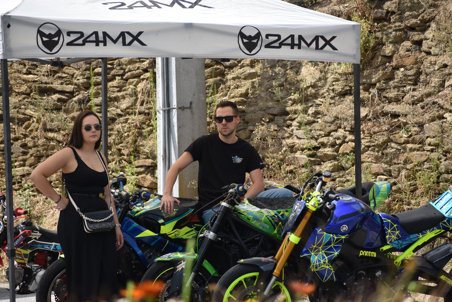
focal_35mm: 315
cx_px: 226
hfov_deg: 6.5
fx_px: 3955
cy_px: 151
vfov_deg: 4.4
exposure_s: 1/1250
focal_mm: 210
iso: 400
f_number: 5.3
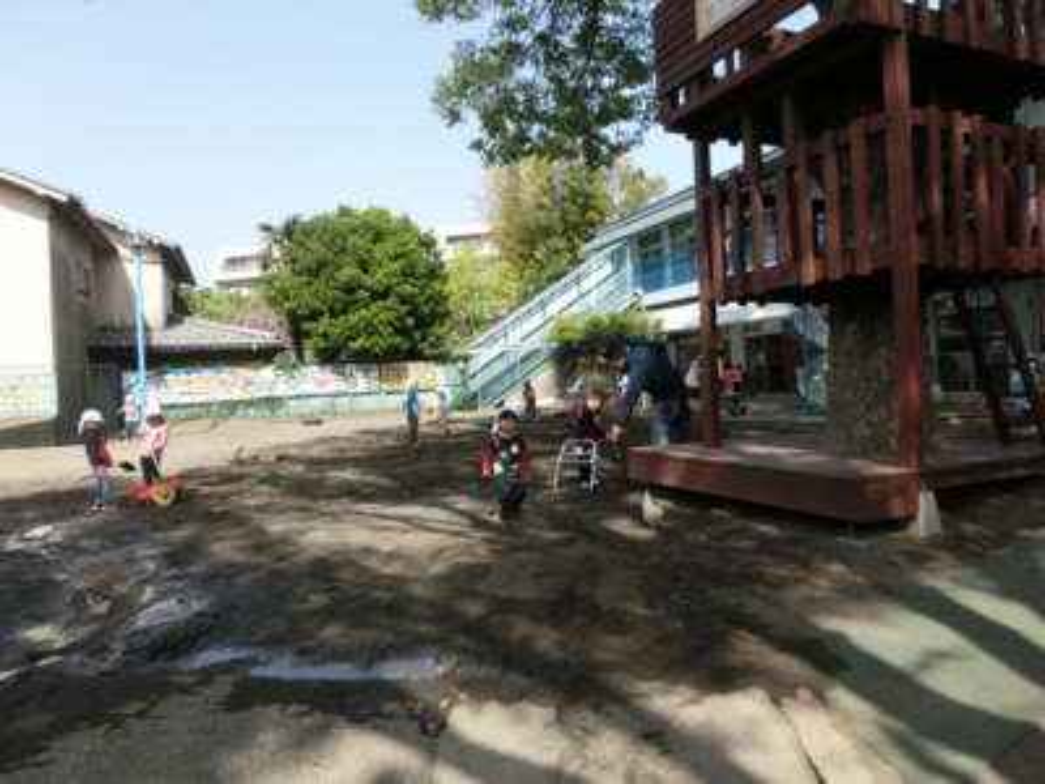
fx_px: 725
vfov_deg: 56.8
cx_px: 522
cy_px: 392
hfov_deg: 71.6
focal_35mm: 24
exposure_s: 1/640
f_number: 3
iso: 80
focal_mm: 4.24
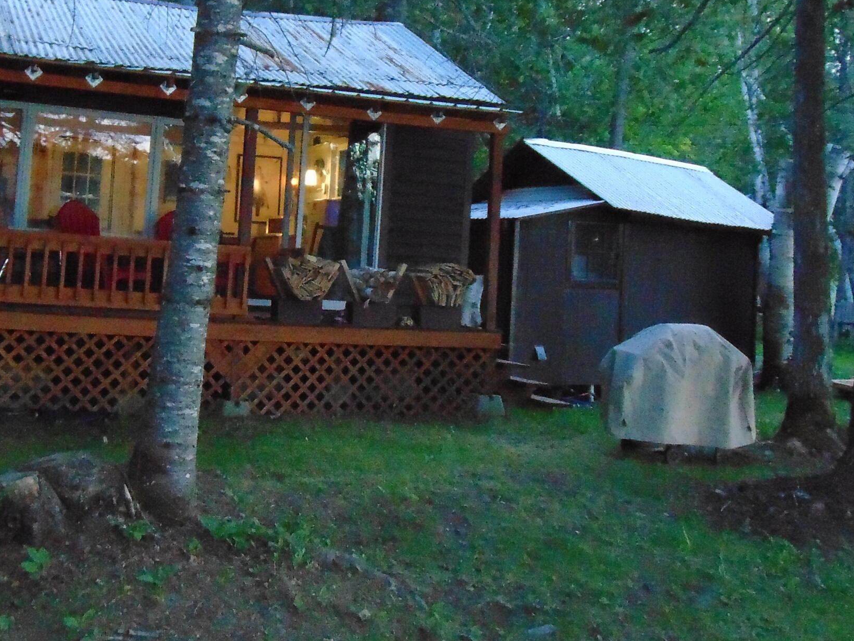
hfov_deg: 40.7
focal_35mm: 46
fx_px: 1135
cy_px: 208
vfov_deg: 31.3
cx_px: 281
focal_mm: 4.5
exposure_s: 1/25
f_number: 3
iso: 800
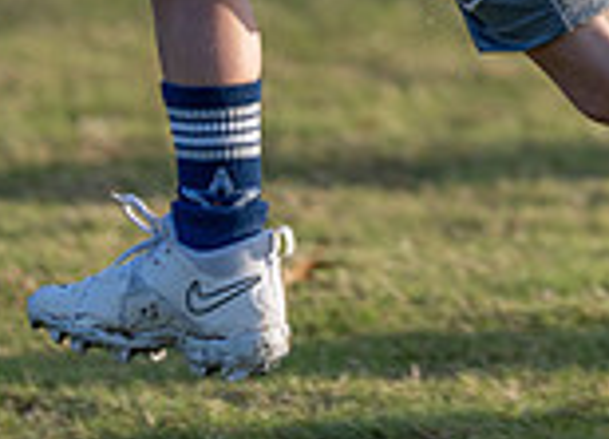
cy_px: -385
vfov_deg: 1.4
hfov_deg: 2.0
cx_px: 728
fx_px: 17800
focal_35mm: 1026
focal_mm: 200
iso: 125
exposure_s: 1/1000
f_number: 2.8
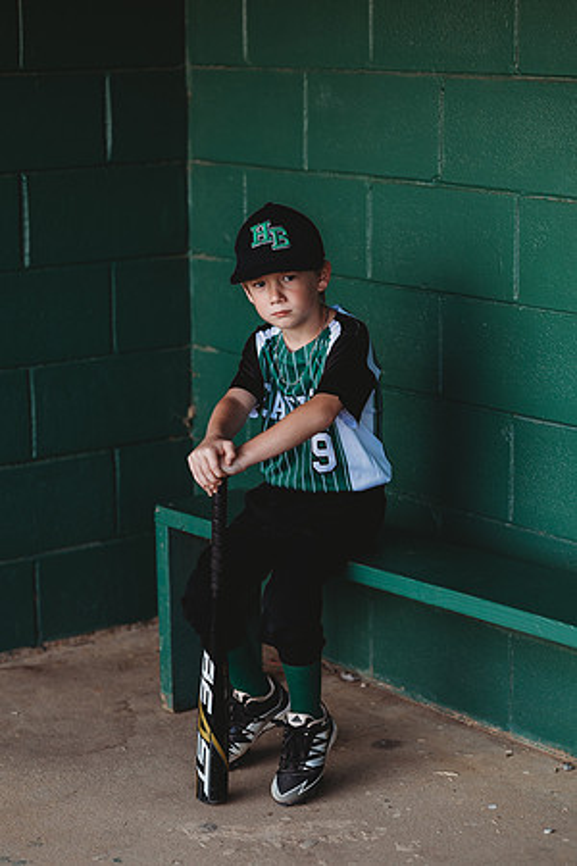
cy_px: 433
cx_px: 288
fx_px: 2043
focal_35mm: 85
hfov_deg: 16.1
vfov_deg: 23.9
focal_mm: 85
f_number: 2.8
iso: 320
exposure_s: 1/400
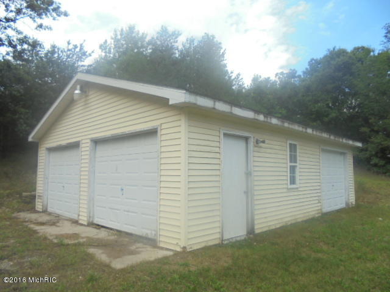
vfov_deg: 53.1
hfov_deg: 67.3
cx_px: 195
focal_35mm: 26
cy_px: 146
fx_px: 293
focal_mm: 4.6
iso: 100
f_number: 3.5
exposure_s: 1/500
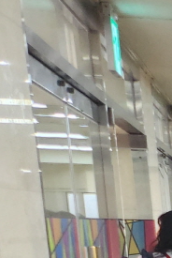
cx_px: 587
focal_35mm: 136
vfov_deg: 13.5
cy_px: 465
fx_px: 972
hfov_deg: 8.0
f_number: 1.8
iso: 160
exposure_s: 1/120
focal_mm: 5
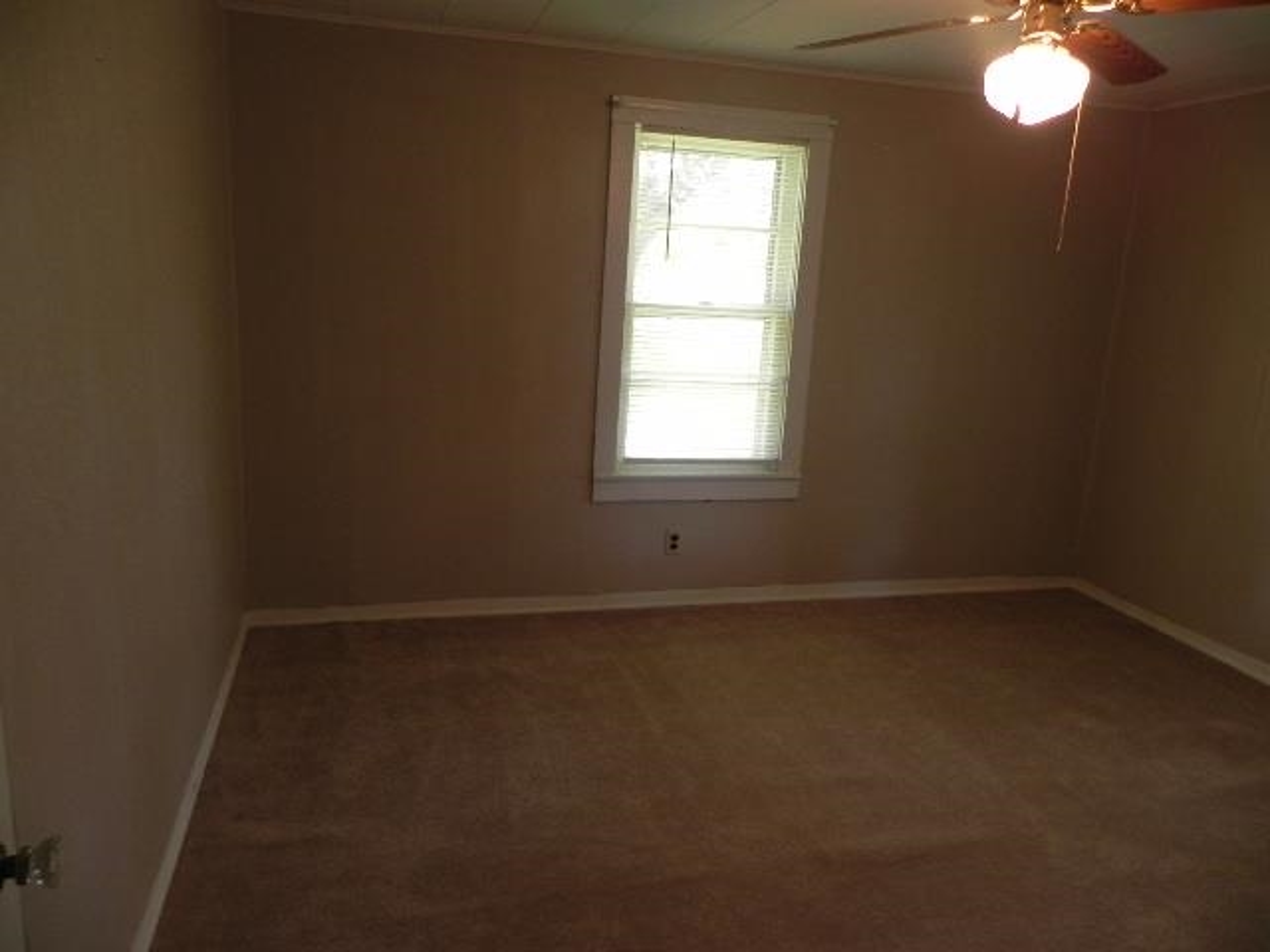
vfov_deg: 53.1
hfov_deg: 67.3
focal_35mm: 26
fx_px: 954
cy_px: 476
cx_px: 635
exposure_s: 1/30
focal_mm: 4.6
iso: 173
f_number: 2.8
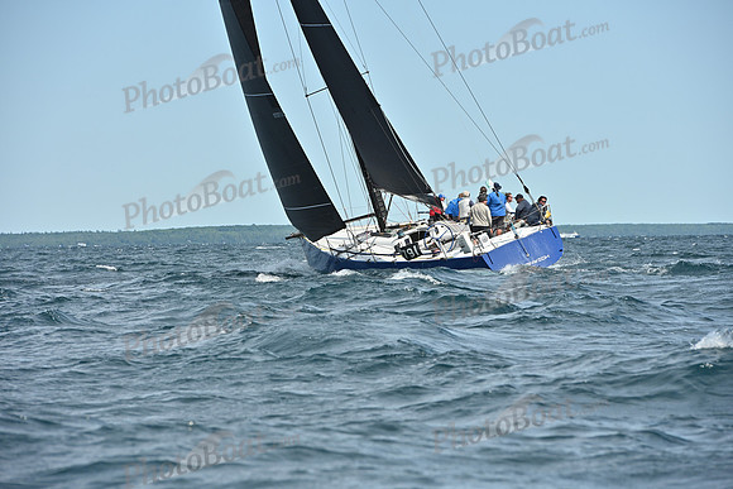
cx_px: 366
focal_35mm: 200
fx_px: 4073
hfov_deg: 10.3
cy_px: 244
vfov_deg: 6.9
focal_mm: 200
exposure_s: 1/1250
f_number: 9
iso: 320
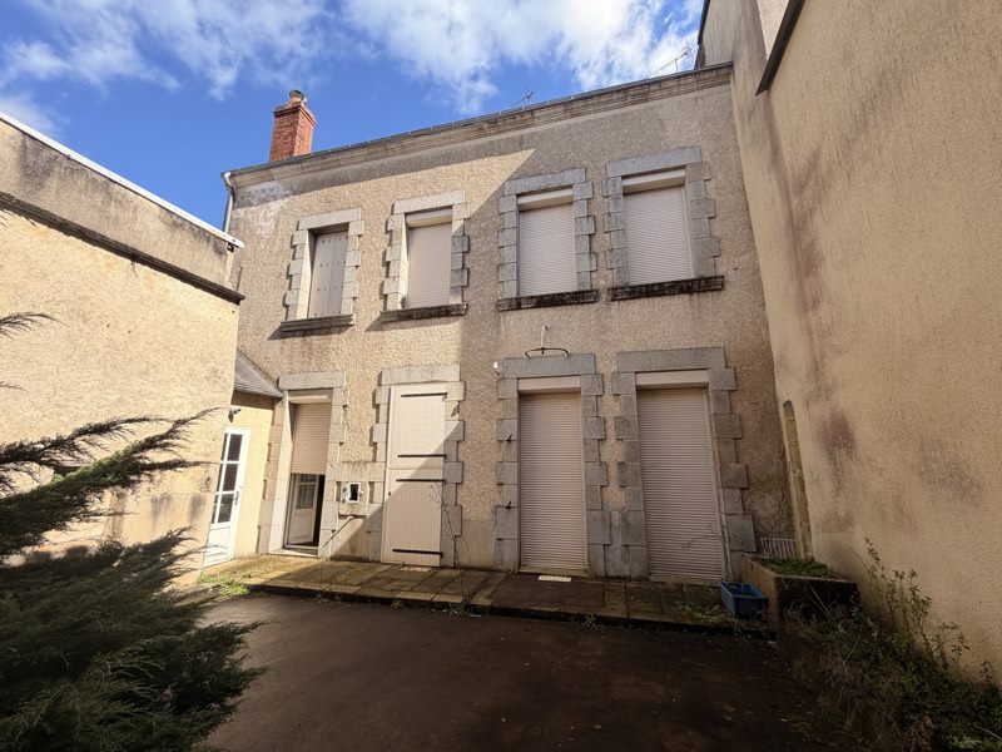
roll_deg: -0.2
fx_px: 405
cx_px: 501
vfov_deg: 85.7
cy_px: 376
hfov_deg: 102.1
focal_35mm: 14
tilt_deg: +12.9
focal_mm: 2.22
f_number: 2.2
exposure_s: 1/770
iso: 40
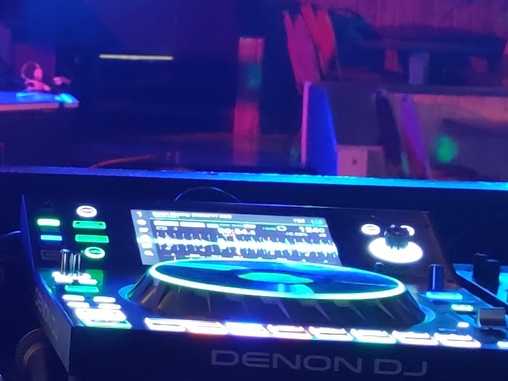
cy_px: 71
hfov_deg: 10.4
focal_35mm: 175
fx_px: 2569
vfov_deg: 8.5
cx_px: -512
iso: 3015
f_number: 1.69
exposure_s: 1/13
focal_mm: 6.72
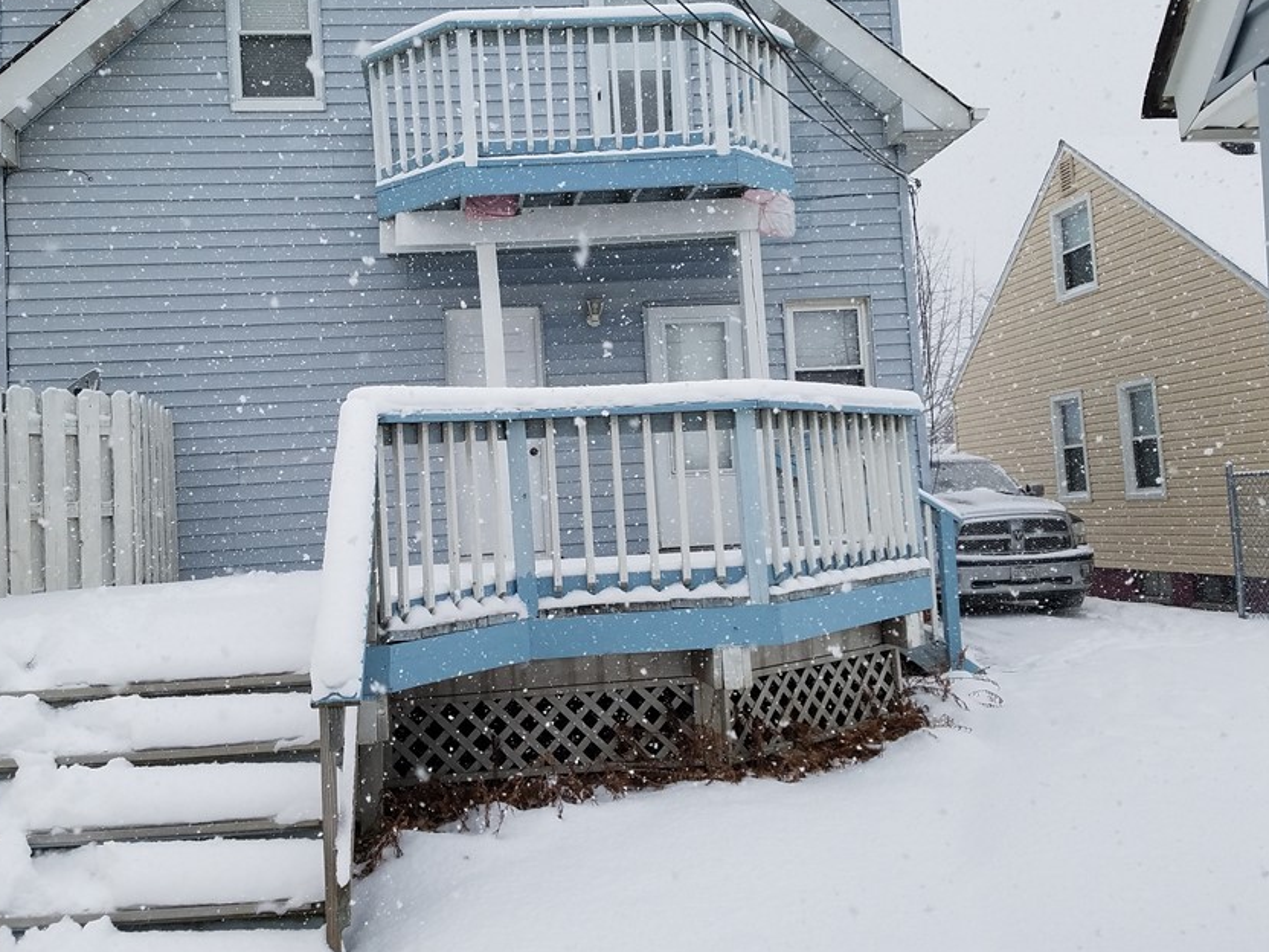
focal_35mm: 32
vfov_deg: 44.0
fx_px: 1173
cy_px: 395
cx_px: 538
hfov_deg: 56.6
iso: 50
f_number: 1.7
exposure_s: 1/660
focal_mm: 4.2
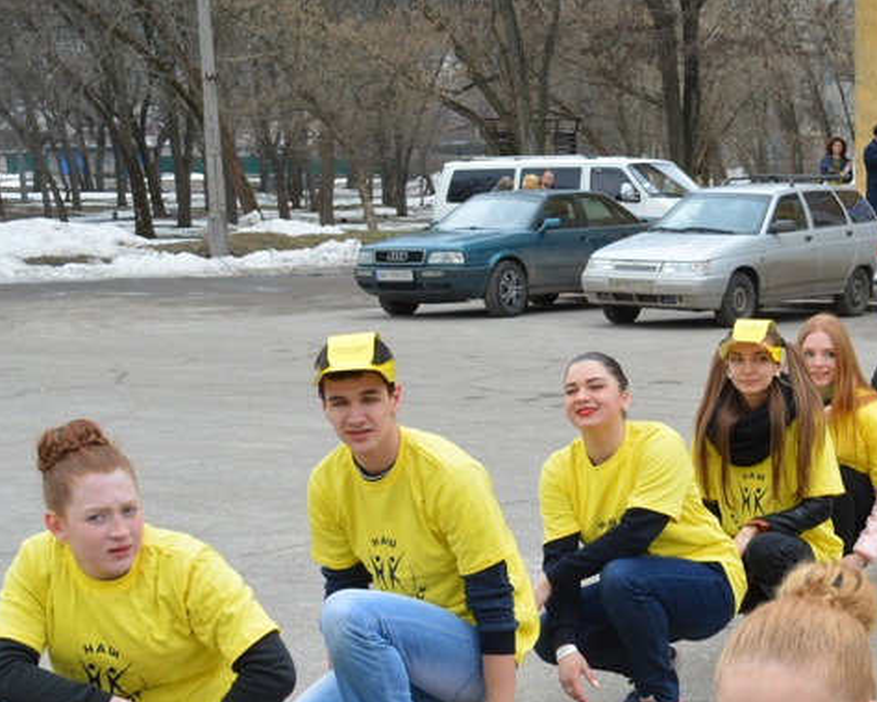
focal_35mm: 76
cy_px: 599
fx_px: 1973
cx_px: 899
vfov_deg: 19.9
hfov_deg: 23.9
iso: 100
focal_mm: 25
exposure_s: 1/60
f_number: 8
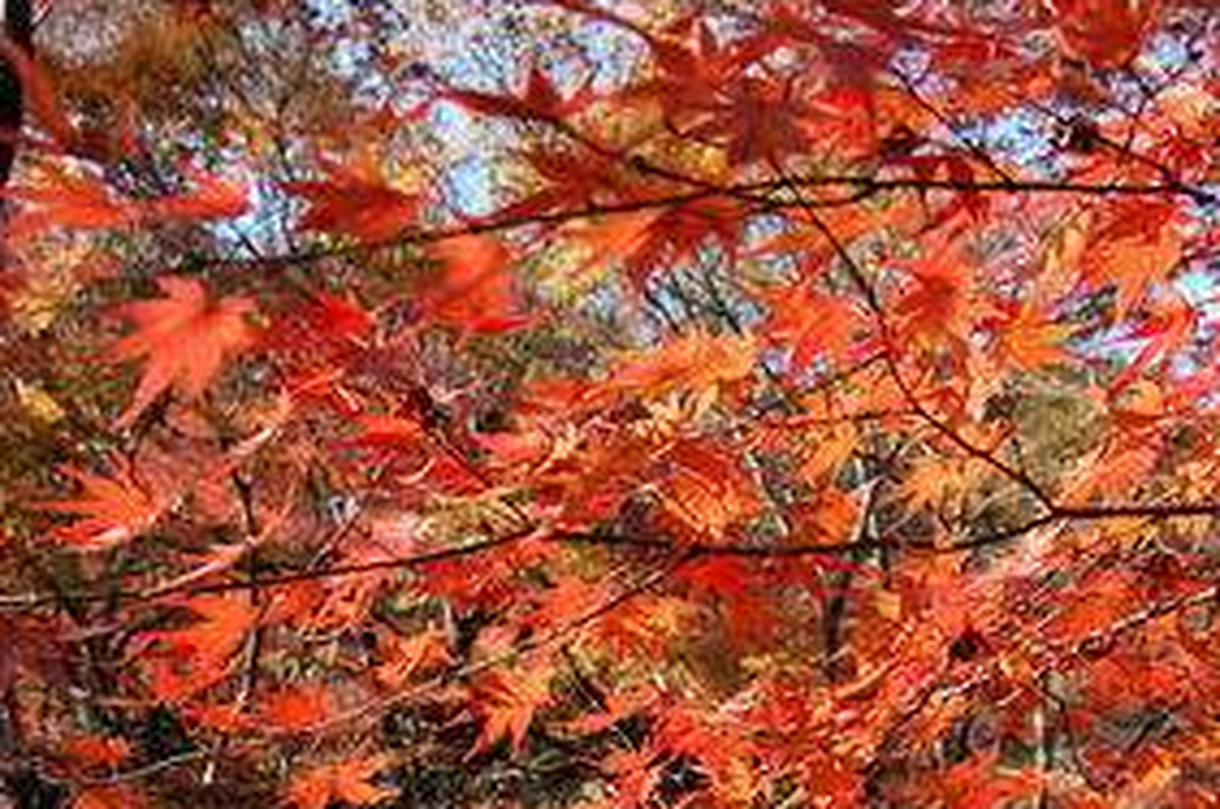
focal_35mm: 46
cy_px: 612
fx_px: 1556
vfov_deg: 28.7
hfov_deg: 42.7
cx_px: 675
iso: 200
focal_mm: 18
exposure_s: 1/160
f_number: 6.3
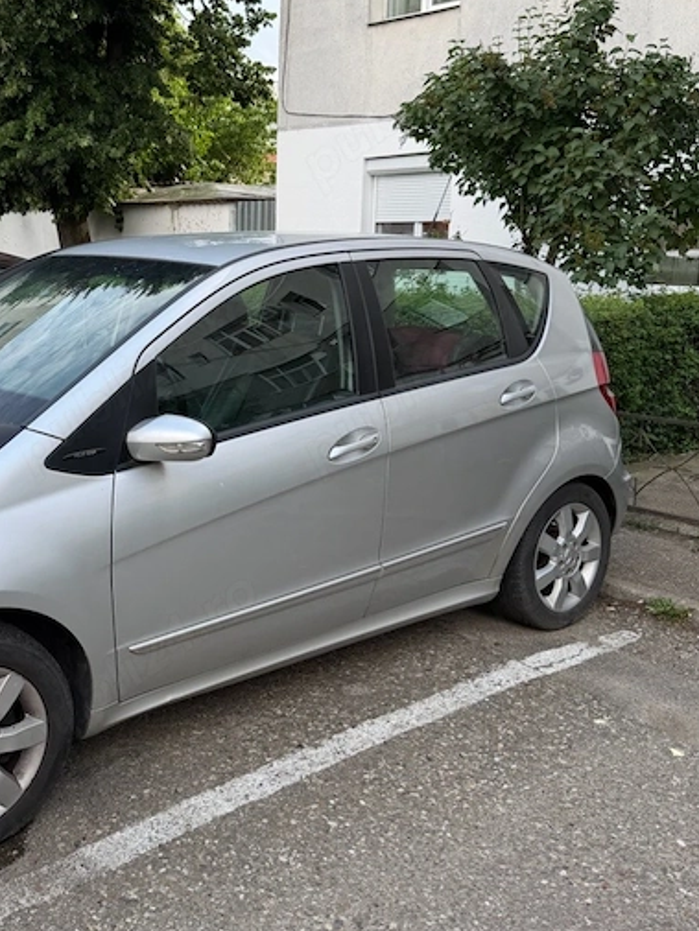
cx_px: 210
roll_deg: -0.6
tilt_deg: -10.9
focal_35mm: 38
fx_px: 1023
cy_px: 424
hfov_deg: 37.2
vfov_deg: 48.9
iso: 80
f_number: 1.78
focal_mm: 6.76
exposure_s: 1/805
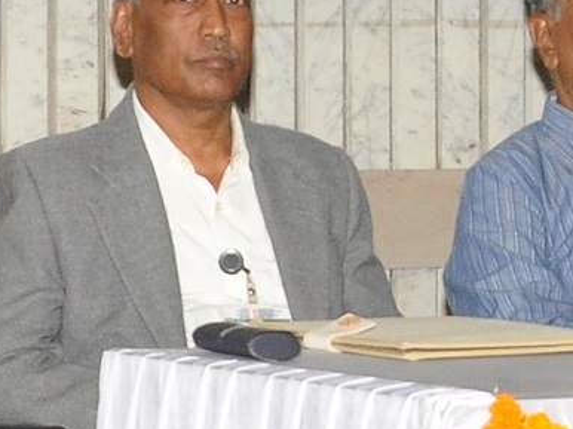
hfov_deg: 9.1
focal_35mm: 215
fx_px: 3564
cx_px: 627
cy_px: 21
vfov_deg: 6.9
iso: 1000
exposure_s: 1/125
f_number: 6.3
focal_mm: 21
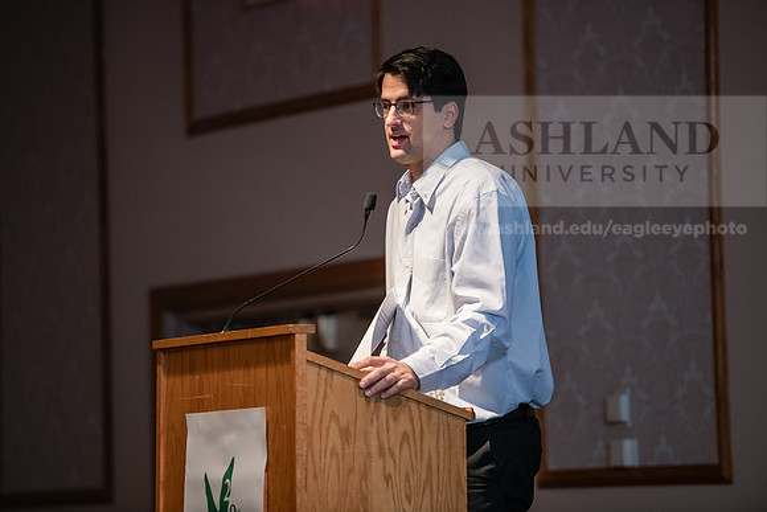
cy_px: 256
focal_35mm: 200
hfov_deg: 10.3
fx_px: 4262
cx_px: 384
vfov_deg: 6.9
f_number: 3.2
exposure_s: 1/200
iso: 3200
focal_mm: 200
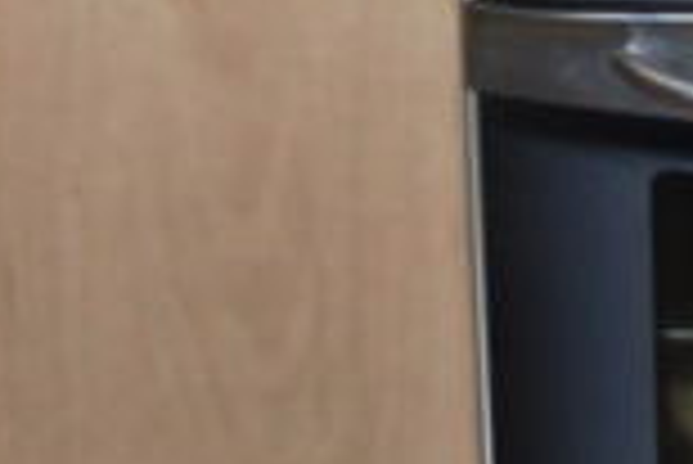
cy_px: -473
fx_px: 2601
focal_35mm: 135
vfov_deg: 9.5
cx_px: 729
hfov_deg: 14.9
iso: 200
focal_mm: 4.4
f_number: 3.4
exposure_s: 1/30
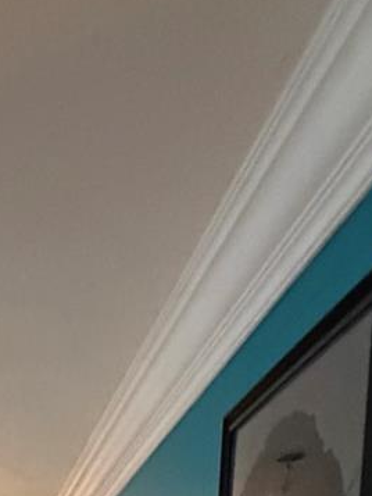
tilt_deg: -12.4
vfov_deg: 26.3
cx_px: -6
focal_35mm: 47
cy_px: 779
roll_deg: -2.9
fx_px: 673
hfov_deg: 28.8
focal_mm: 2.22
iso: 1250
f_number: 2.2
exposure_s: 1/60
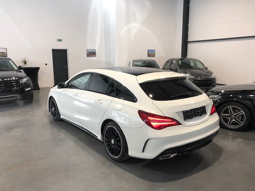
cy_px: 96
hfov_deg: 63.4
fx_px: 206
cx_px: 128
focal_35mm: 28
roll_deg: +0.5
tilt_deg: -11.2
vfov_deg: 49.7
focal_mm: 3.99
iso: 32
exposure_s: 1/33
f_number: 1.8
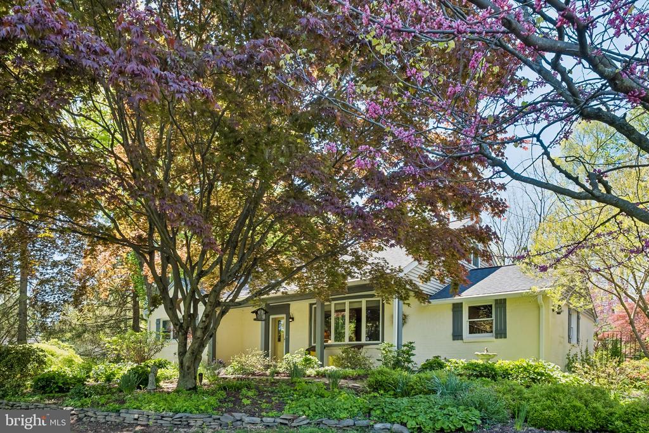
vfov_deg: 57.2
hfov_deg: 78.6
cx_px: 324
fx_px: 397
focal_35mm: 22
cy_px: 216
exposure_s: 1/55
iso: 250
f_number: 8
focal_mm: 14.5
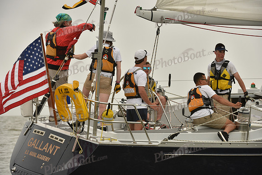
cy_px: 88
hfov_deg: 10.3
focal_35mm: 200
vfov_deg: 6.9
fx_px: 1456
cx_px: 131
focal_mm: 200
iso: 400
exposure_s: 1/800
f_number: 8
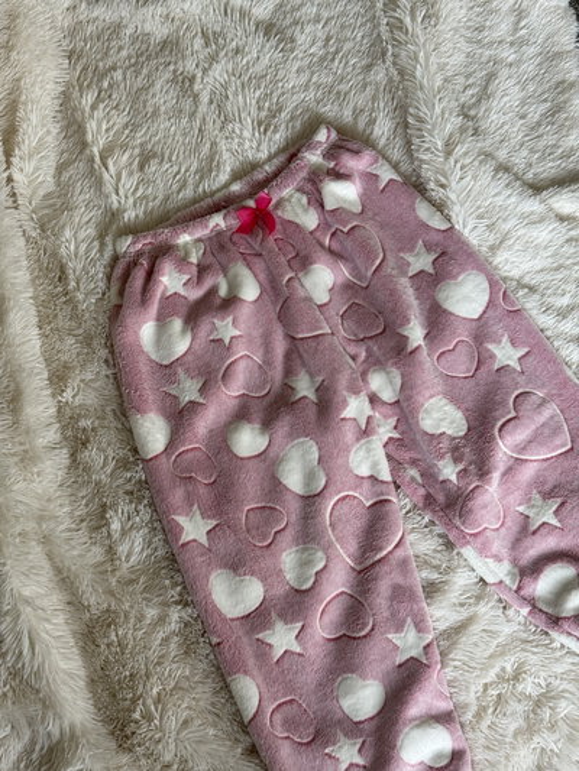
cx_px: 290
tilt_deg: -71.9
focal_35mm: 48
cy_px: 386
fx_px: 1070
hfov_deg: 30.3
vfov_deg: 39.6
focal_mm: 6.76
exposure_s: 1/121
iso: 80
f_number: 1.78
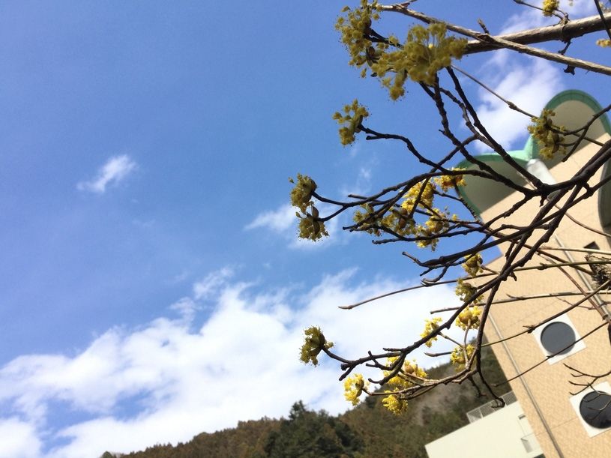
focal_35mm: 31
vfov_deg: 45.4
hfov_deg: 58.4
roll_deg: +15.9
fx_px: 547
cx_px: 306
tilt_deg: +37.4
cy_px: 229
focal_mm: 3.3
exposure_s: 1/1116
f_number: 2.4
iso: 25
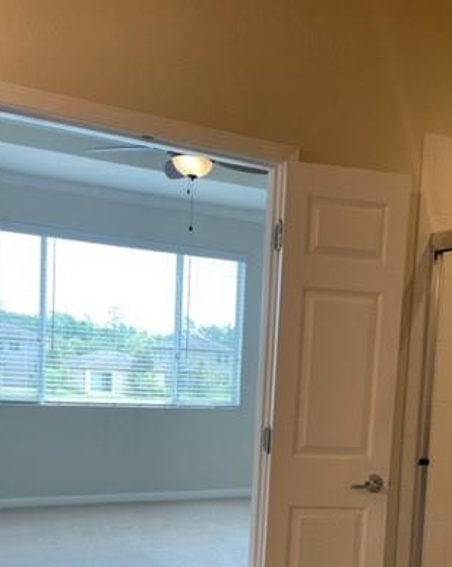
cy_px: 420
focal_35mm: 42
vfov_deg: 42.6
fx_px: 703
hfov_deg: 35.3
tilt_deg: -3.3
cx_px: 306
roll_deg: -2.2
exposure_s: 1/120
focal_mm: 4.2
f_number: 1.6
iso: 40
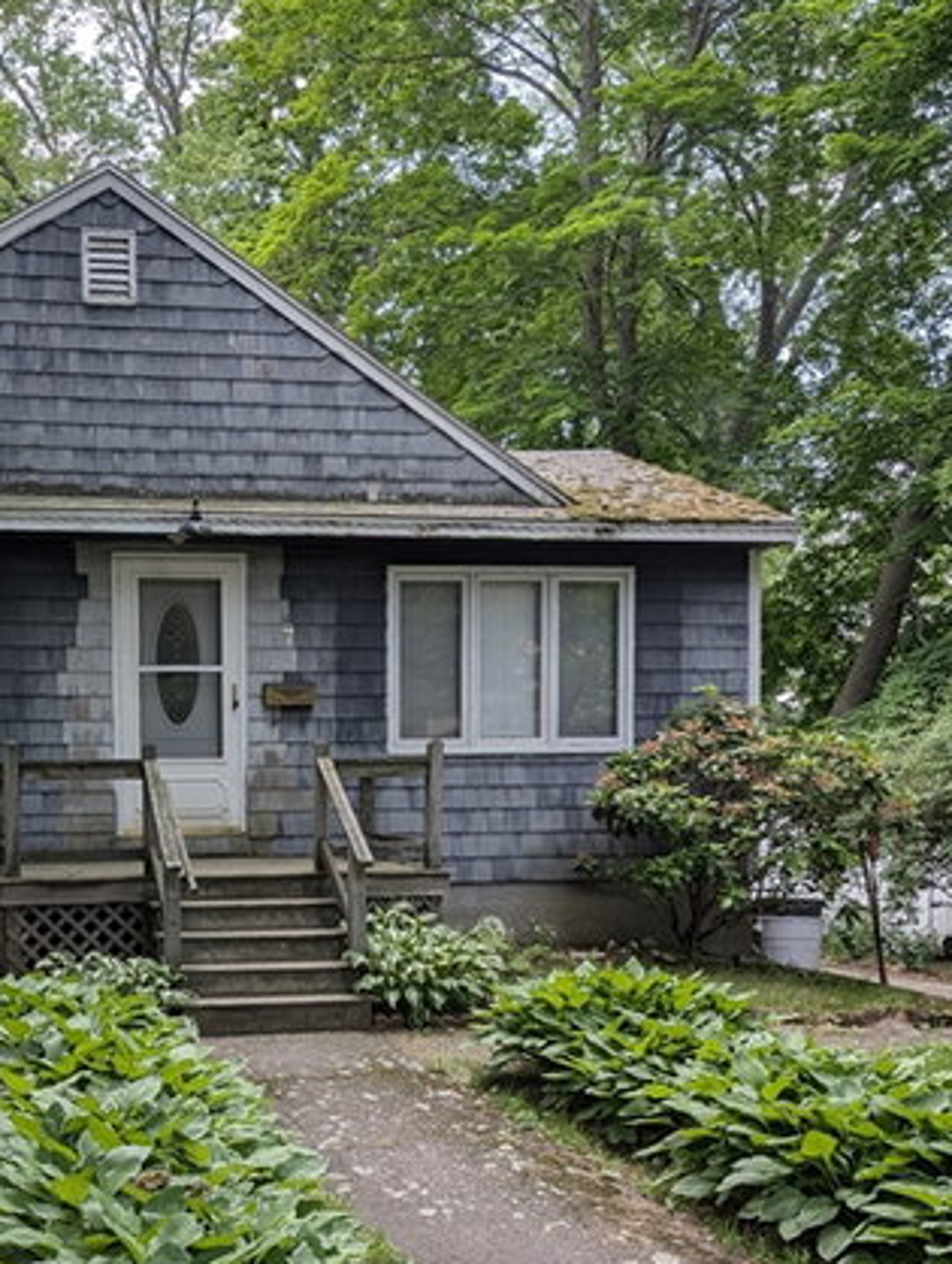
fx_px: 1426
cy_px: 819
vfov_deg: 47.2
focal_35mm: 39
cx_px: 184
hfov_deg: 35.7
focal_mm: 6.9
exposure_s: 1/289
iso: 15
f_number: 1.68
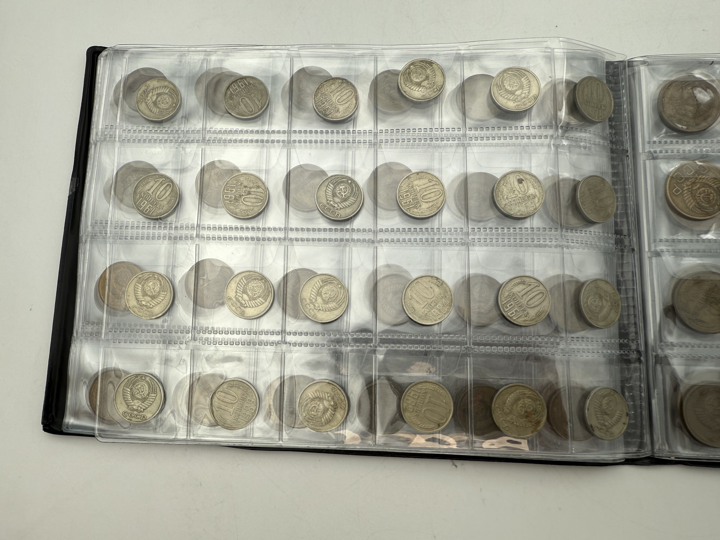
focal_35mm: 24
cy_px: 270
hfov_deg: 71.6
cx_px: 360
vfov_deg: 56.8
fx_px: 499
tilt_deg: -81.2
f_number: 2.2
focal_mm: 2.22
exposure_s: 1/314
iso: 40
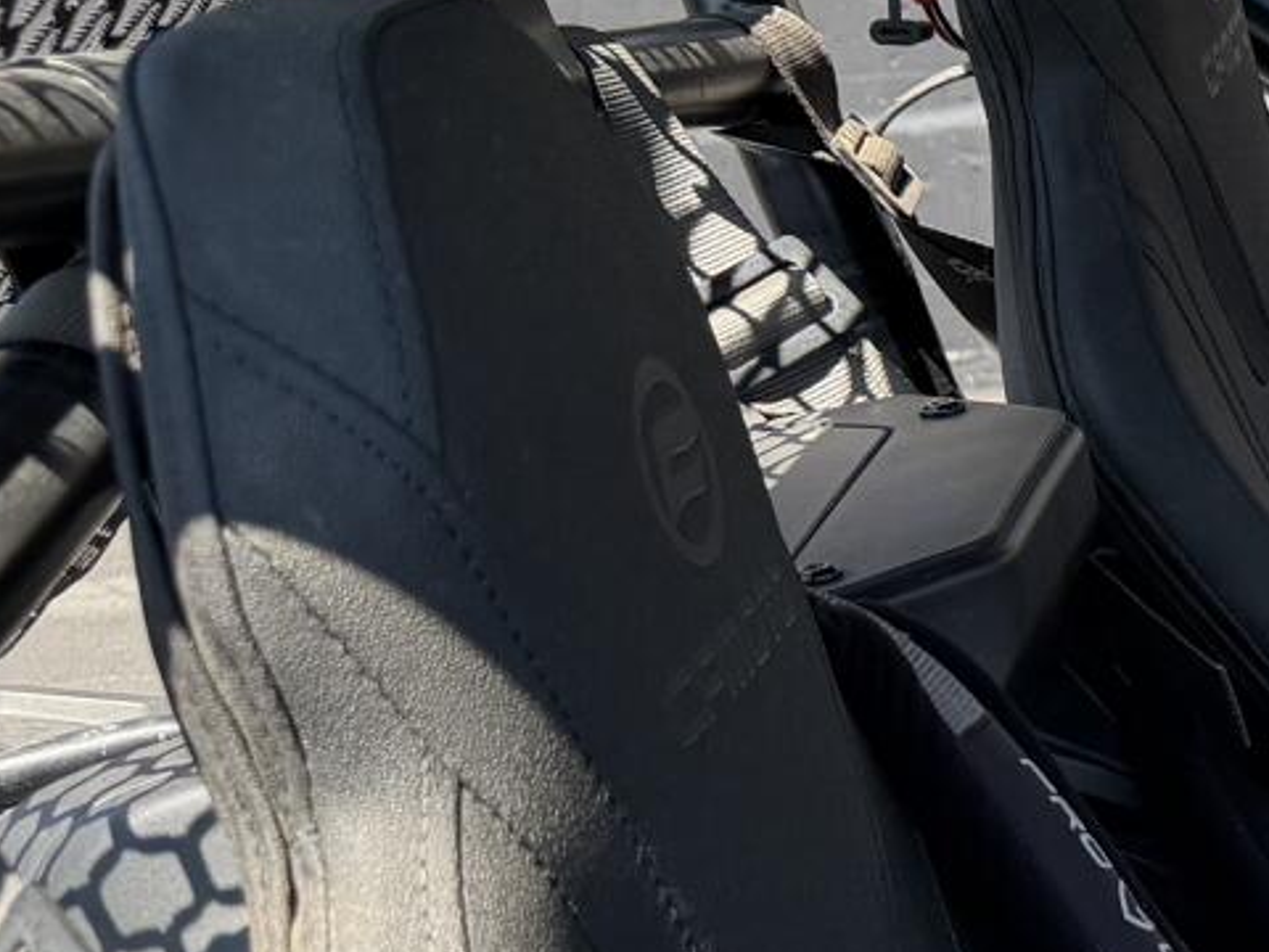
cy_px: 727
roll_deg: +1.5
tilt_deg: -16.8
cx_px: 2369
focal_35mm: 100
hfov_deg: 16.2
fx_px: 3666
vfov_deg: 14.7
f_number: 1.78
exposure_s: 1/878
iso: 80
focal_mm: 6.76
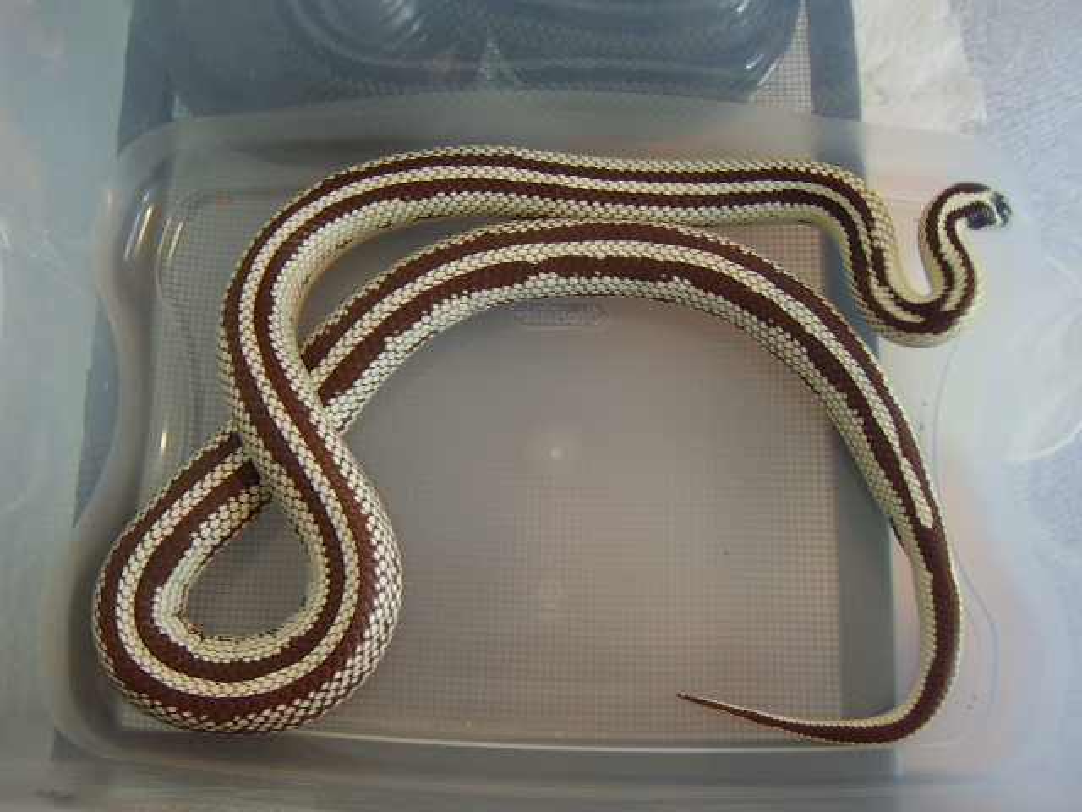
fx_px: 969
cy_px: 406
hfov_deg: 58.4
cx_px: 541
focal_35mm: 31
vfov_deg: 45.4
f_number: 2.7
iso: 100
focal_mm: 8.13
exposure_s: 1/4
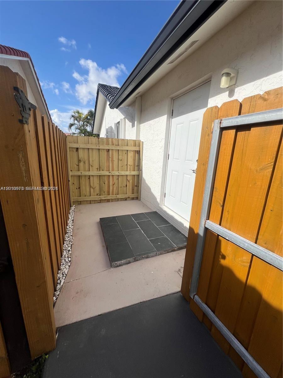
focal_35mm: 13
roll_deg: -2.0
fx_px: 142
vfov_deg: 106.2
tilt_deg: -13.7
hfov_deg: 89.9
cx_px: 142
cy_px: 189
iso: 32
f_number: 1.8
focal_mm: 1.57
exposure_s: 1/2732
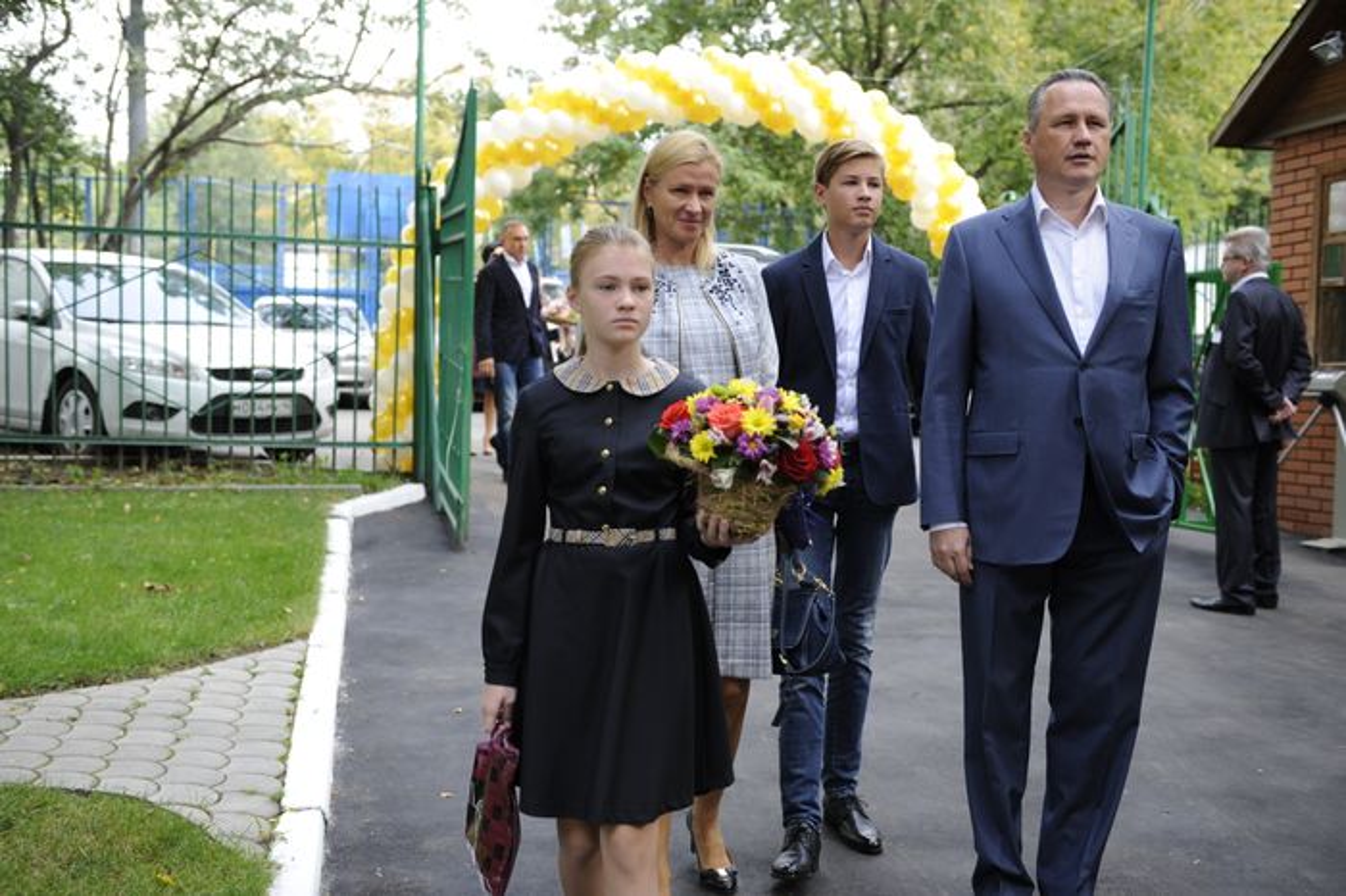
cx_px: 673
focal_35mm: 45
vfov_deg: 29.8
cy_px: 448
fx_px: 1682
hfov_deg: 43.6
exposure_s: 1/200
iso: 320
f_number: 3.5
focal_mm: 45
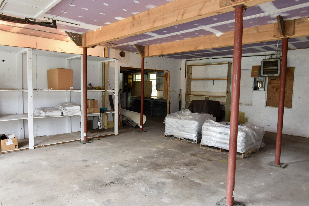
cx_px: 154
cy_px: 103
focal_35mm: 24
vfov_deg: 53.1
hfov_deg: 73.7
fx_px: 206
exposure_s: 1/60
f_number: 3.2
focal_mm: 16
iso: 800
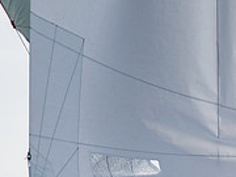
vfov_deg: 1.0
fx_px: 9749
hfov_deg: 1.4
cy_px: 248
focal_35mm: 1430
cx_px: 351
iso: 320
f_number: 5
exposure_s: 1/5000
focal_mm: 300
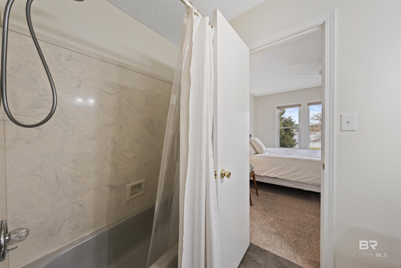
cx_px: 200
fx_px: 134
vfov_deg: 90.0
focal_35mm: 12
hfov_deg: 112.6
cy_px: 134
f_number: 8
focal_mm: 12
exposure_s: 1/2
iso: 320
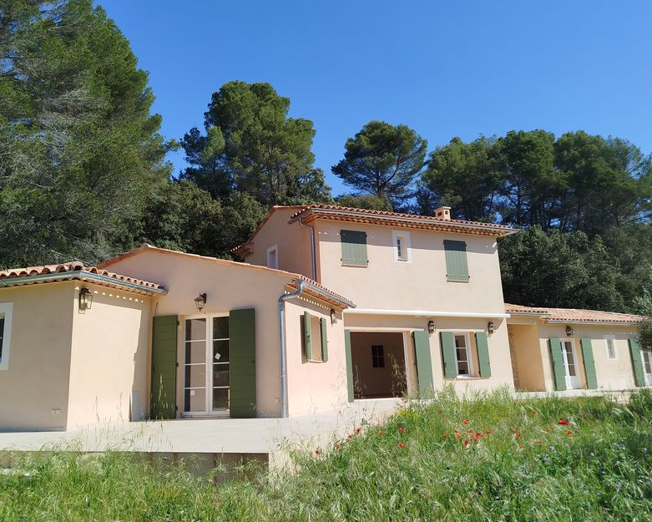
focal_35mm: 30
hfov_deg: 58.5
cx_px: 279
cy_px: 247
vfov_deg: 48.5
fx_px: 579
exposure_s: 1/1162
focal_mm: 5.31
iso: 50
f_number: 1.7
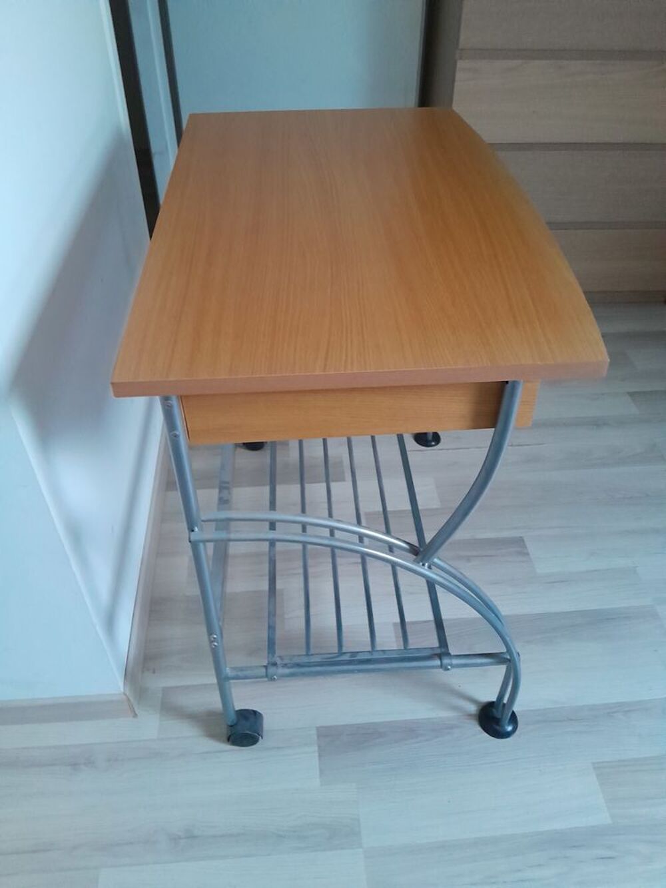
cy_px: 444
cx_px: 333
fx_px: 667
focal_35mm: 26
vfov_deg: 67.3
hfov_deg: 53.1
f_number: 1.8
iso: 1000
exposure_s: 1/20
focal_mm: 3.98
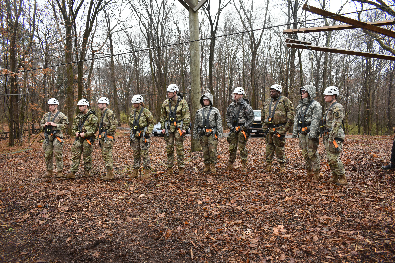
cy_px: 132
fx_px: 296
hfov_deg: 67.4
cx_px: 198
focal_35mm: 27
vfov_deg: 47.9
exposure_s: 1/100
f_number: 5
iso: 400
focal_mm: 18
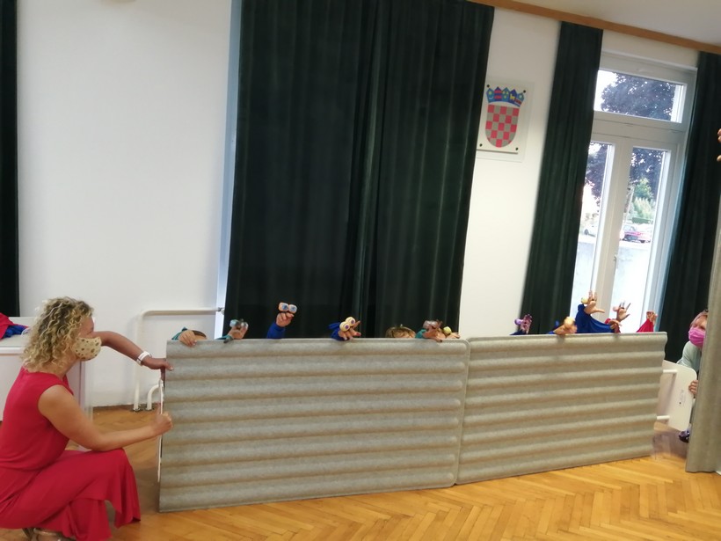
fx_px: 604
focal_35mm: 29
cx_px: 360
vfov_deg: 48.2
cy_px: 270
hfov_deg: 61.7
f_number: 1.8
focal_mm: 3.6
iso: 160
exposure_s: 1/33.3
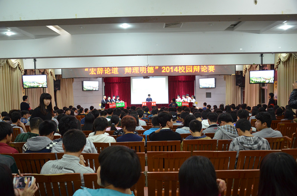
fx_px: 259
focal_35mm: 32
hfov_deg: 59.6
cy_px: 98
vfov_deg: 41.5
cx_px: 148
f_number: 3.8
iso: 1250
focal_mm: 21
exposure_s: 1/30
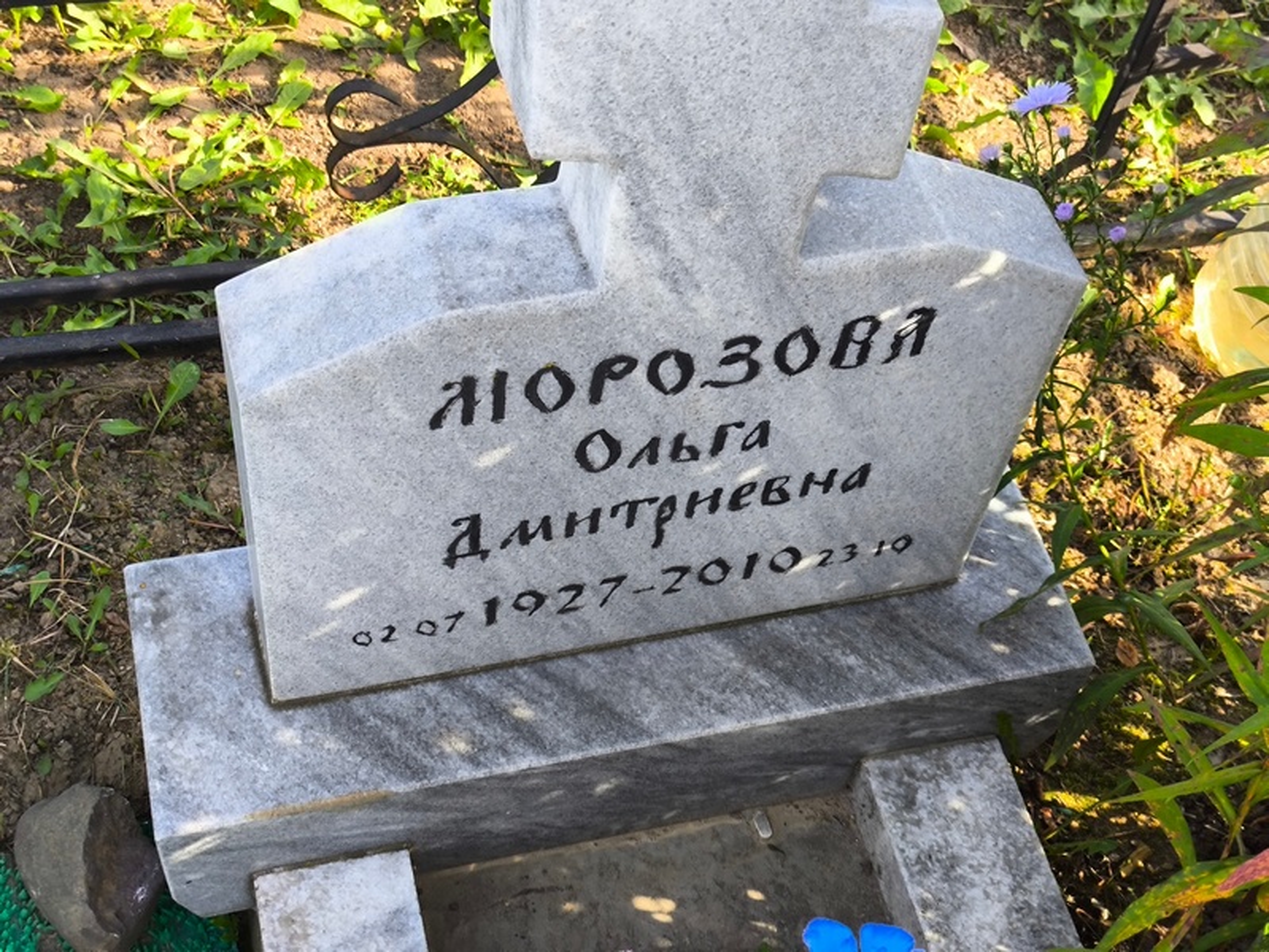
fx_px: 1834
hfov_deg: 38.2
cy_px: 476
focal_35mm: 50
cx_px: 634
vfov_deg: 29.1
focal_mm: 4.71
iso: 50
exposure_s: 1/164
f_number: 1.7
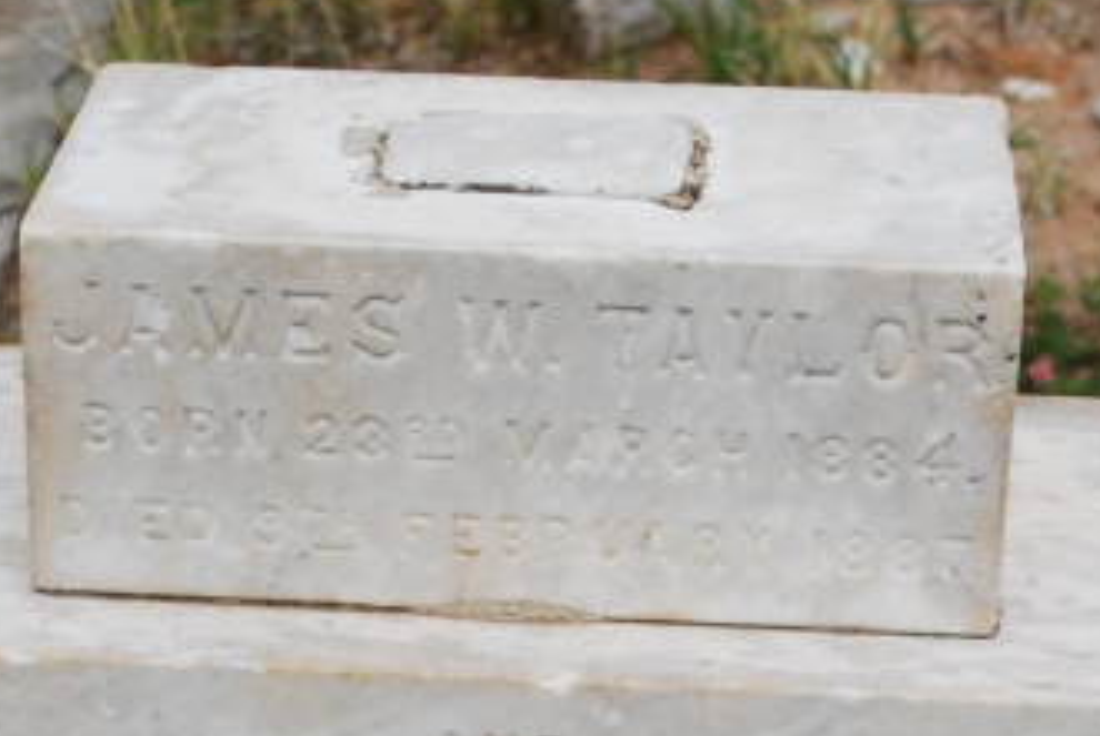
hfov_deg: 13.8
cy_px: 1014
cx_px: 480
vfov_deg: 9.1
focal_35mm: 149
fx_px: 4559
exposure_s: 1/4000
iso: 800
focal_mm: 32
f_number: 5.6
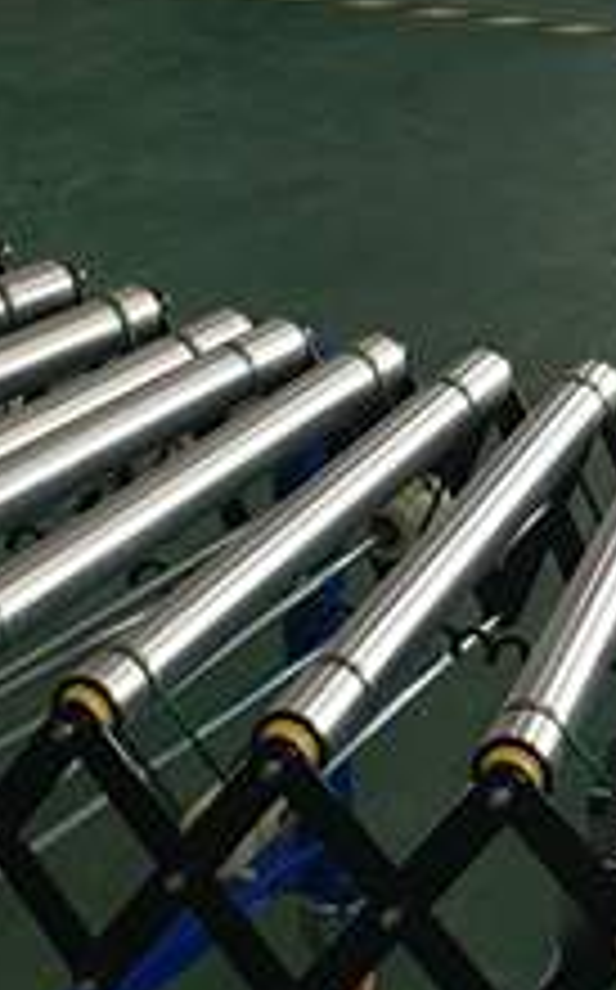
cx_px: 540
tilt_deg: -18.7
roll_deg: +1.4
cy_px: 270
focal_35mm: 112
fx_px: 3016
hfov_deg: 11.6
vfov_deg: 18.5
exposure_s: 1/17
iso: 64
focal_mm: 4.15
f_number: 2.2
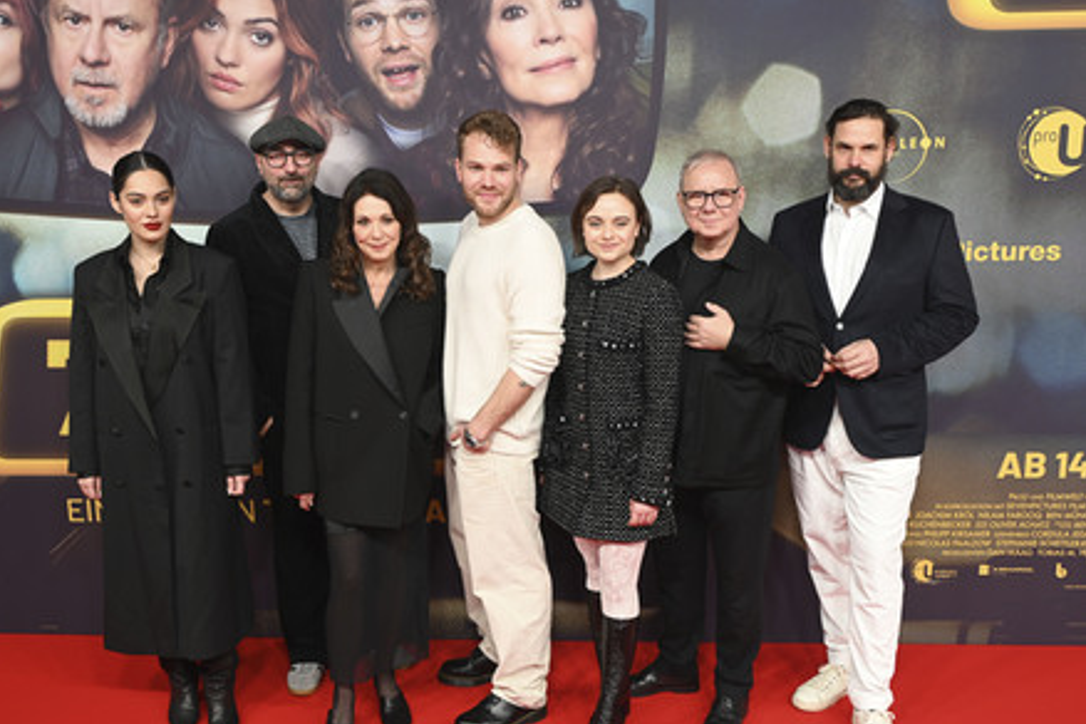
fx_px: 1071
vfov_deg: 37.3
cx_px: 529
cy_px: 367
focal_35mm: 36
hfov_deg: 53.8
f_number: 5.6
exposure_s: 1/160
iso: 800
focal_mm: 34.5
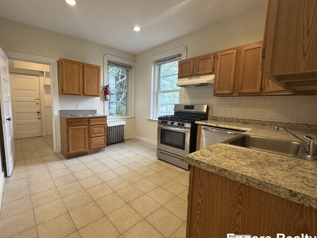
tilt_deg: -7.8
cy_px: 121
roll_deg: -2.0
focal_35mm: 16
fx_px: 147
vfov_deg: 78.1
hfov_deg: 93.9
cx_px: 137
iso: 320
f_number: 2.2
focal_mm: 2.22
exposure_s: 1/120
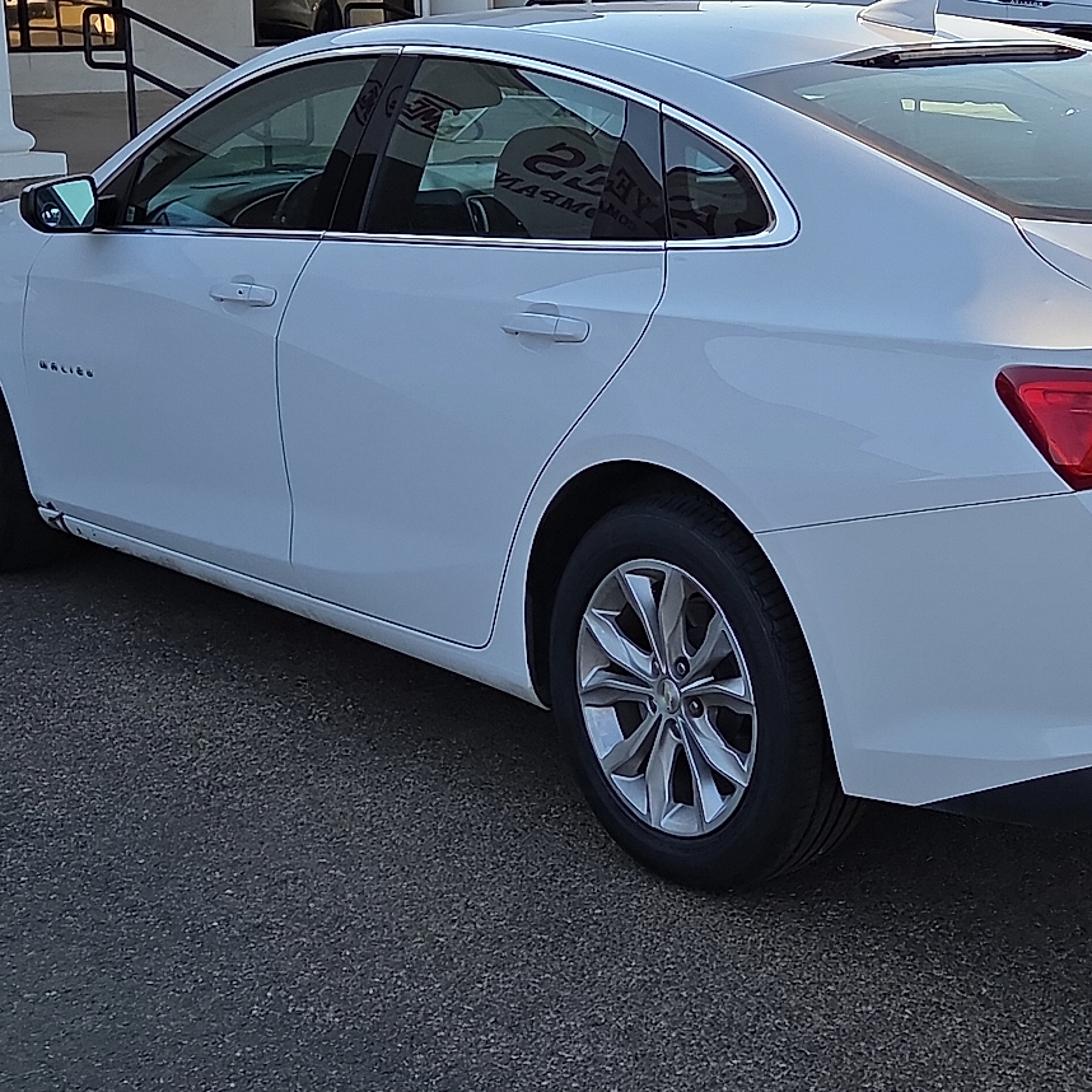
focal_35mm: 61
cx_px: 801
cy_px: 414
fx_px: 2177
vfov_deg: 28.1
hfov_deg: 27.8
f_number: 1.8
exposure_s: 1/1667
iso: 25
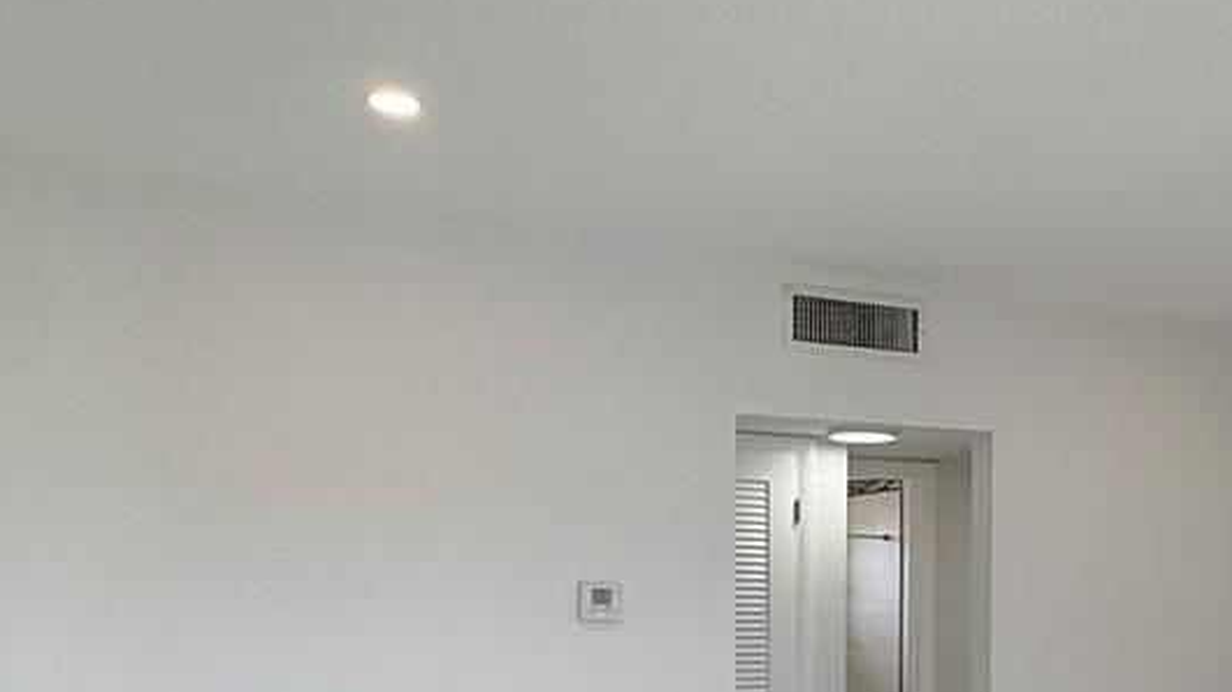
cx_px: 995
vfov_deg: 24.7
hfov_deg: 42.5
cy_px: 692
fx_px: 1502
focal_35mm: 46
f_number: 2.2
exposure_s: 1/178
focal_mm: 2.22
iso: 50
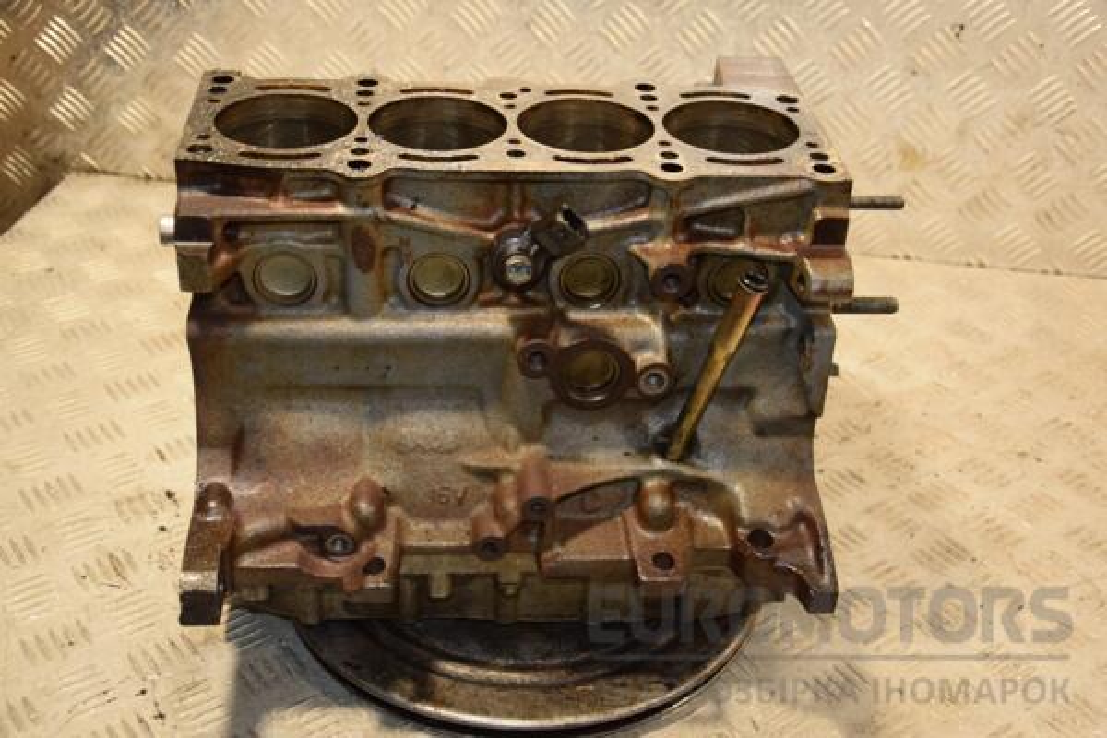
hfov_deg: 41.1
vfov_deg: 28.1
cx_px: 554
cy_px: 369
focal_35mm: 48
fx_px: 1476
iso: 800
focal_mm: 32
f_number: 5
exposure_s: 1/125
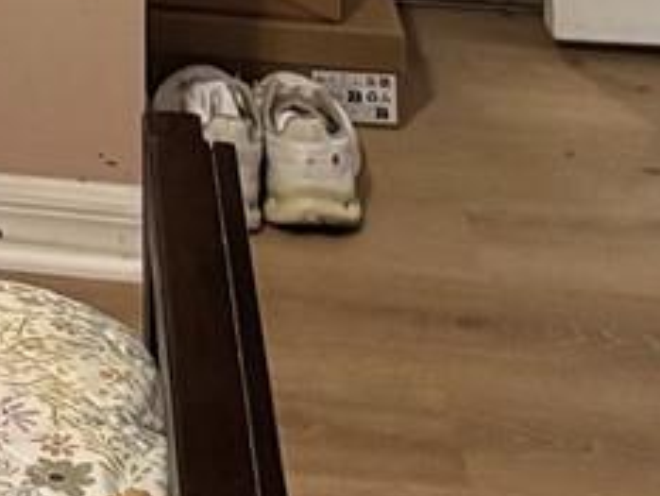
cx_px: -762
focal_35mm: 165
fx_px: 3148
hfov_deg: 10.7
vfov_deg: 7.5
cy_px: -1185
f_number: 1.78
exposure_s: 1/60
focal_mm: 6.76
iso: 400
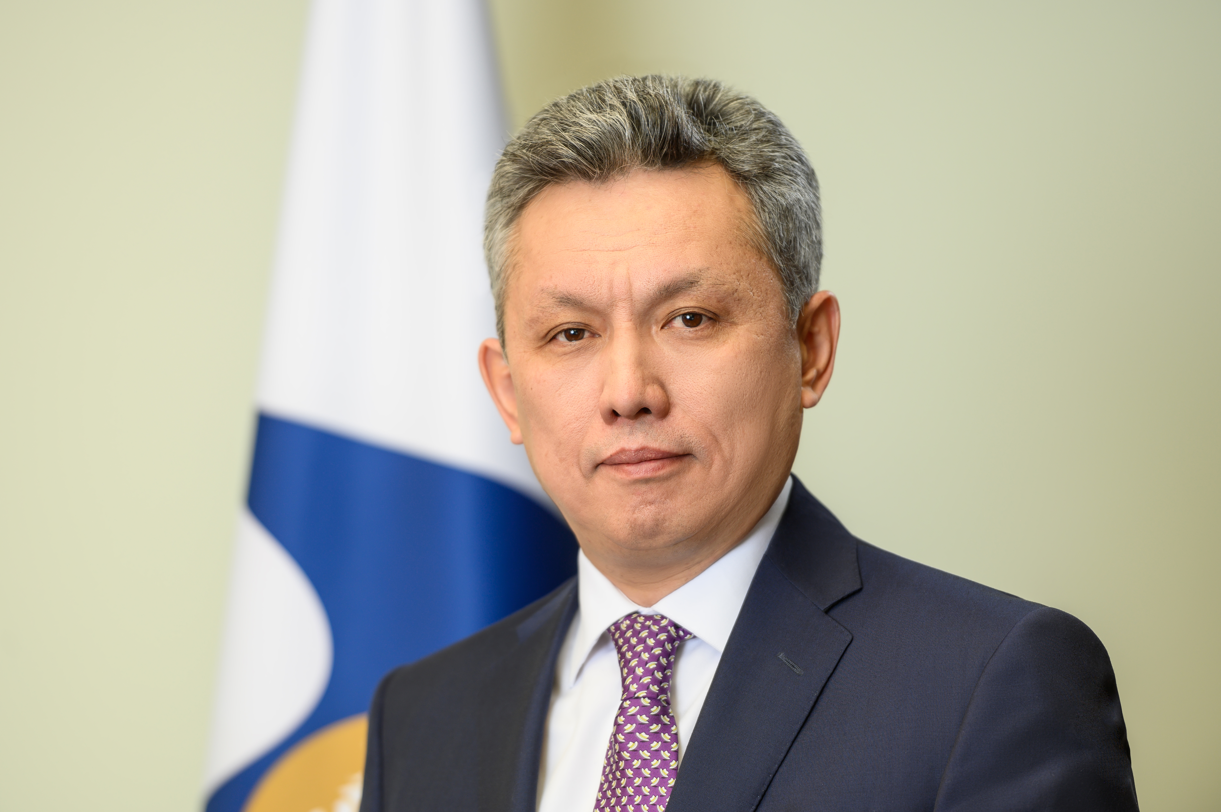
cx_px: 610
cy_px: 406
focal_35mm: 200
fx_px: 6779
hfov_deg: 10.3
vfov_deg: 6.9
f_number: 2.8
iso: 100
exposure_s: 1/200
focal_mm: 200
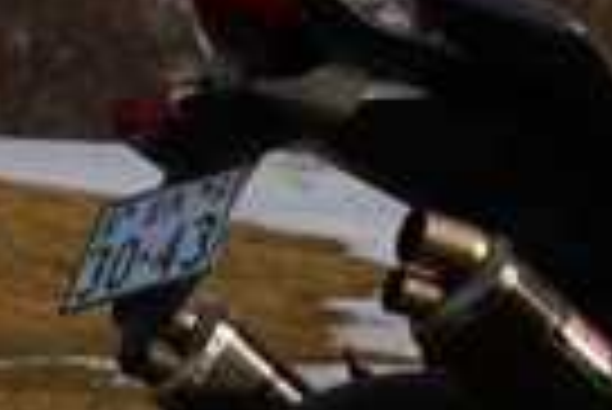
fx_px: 6705
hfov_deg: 5.1
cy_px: -142
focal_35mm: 394
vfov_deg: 3.5
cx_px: 1526
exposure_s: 1/125
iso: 100
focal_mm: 45
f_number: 11
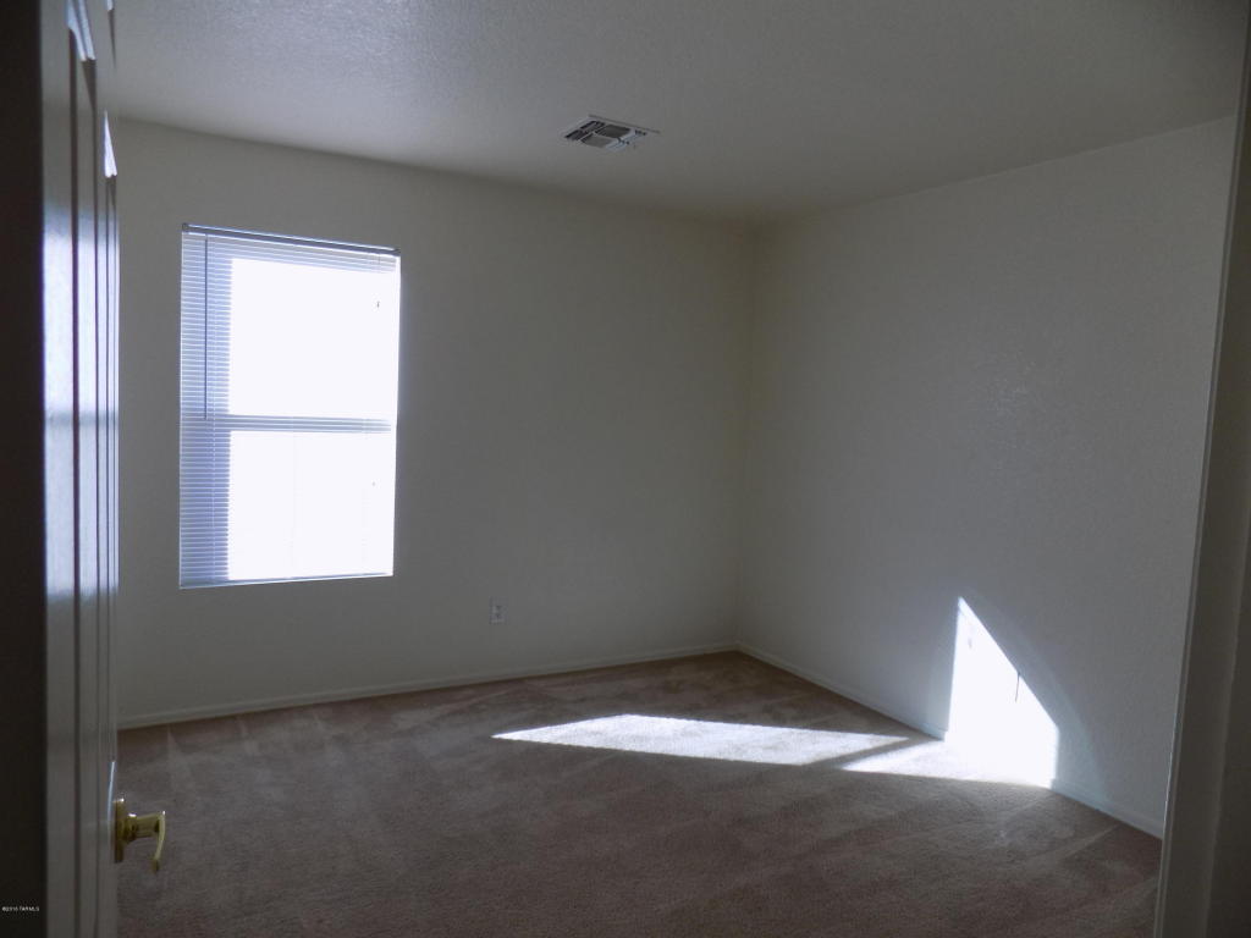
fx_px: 831
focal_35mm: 23
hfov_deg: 73.9
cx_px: 626
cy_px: 469
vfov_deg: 58.9
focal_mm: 4
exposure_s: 1/50
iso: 80
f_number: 3.1
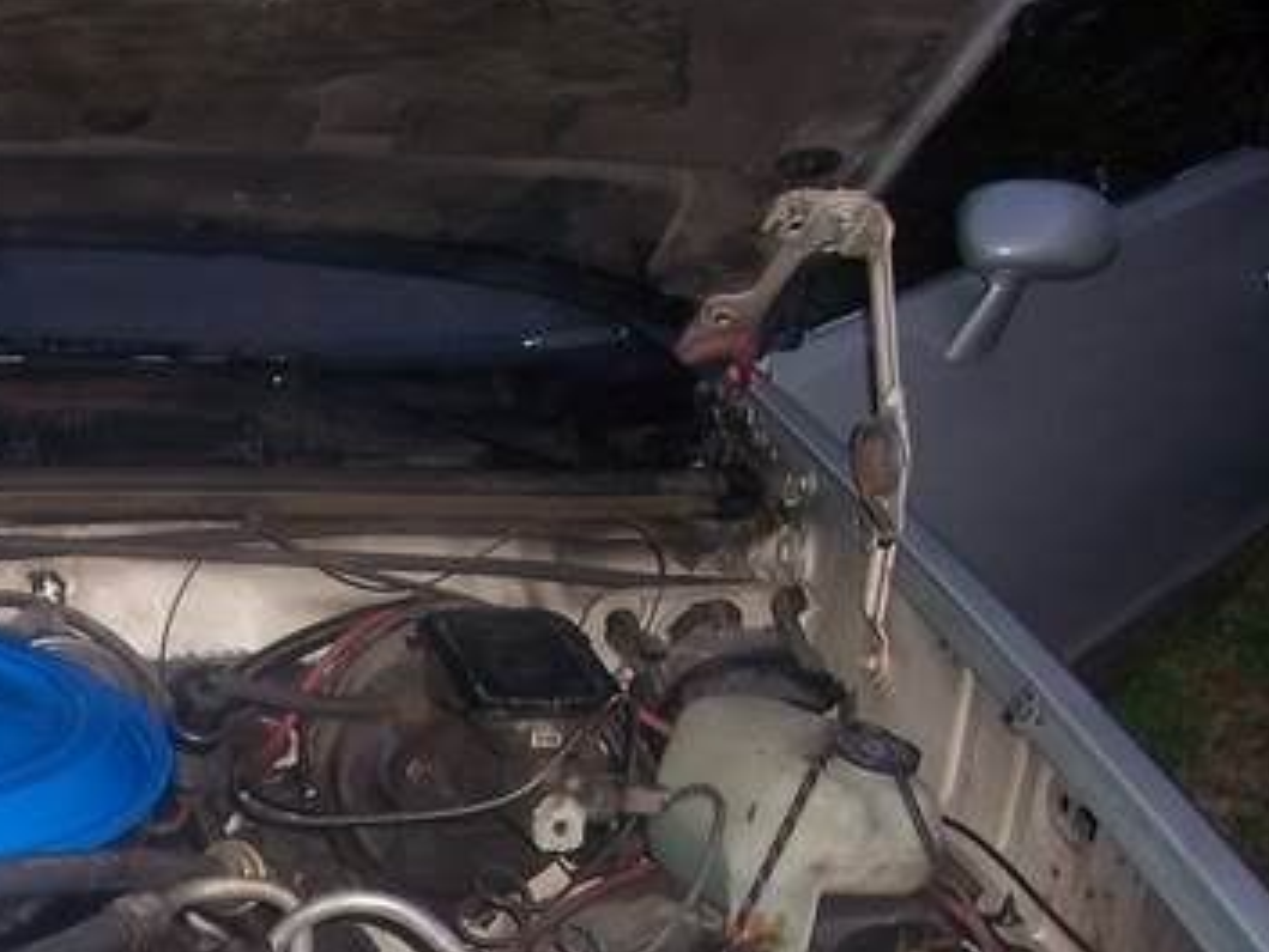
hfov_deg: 23.7
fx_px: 2824
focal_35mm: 77
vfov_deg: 18.8
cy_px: 884
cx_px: -140
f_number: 2.7
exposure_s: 1/60
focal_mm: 5.6
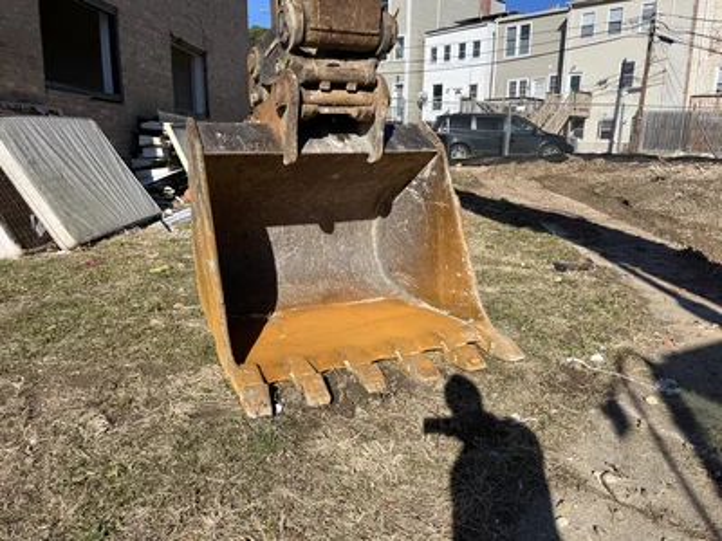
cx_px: 361
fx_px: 542
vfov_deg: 53.1
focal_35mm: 26
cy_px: 270
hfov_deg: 67.3
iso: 50
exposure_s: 1/3413
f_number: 1.6
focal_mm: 5.1
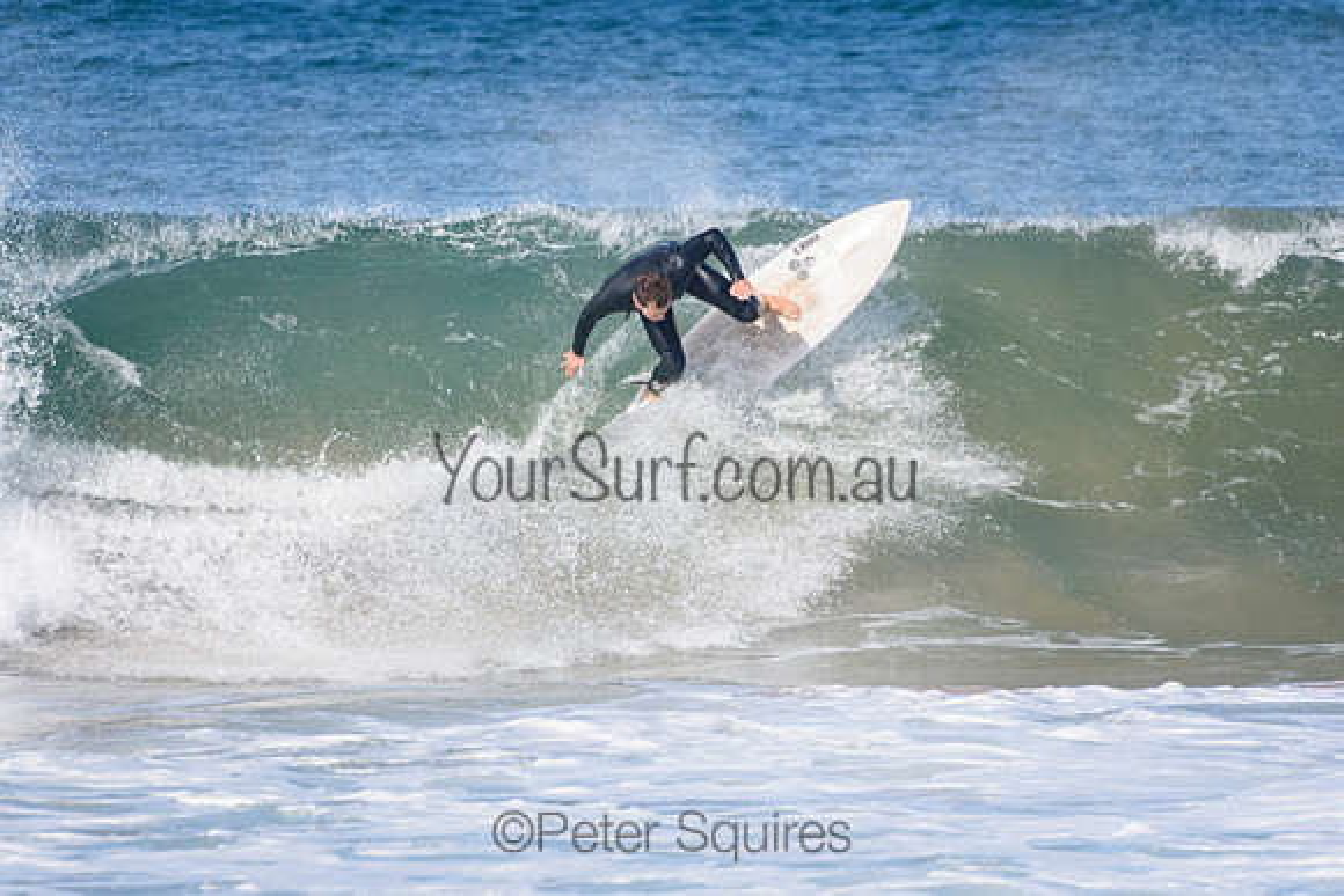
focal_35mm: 750
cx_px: 672
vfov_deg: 1.8
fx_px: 28009
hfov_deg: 2.7
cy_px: 448
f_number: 5.6
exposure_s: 1/4000
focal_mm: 500
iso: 720
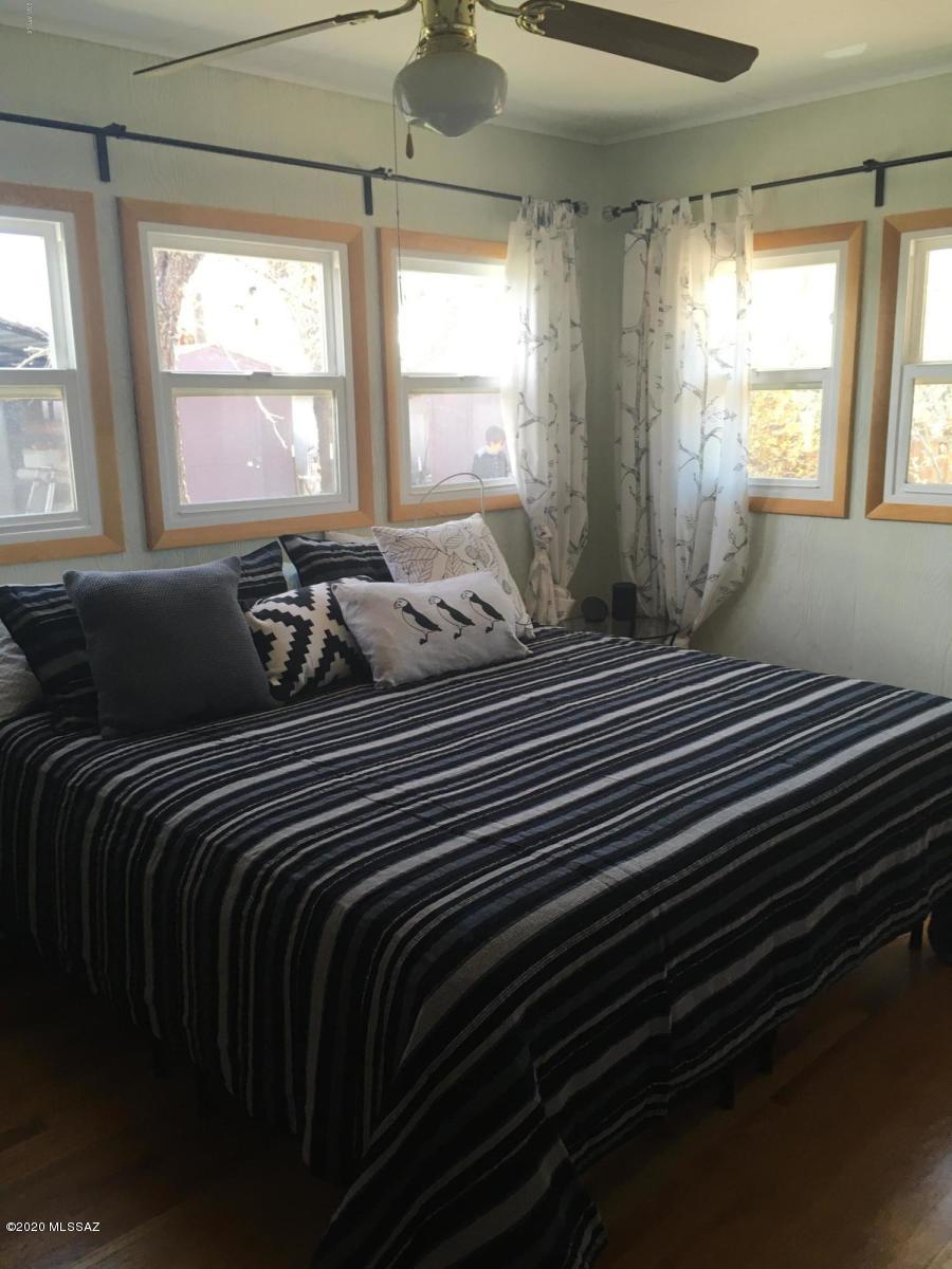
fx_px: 1063
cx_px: 476
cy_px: 634
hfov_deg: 48.2
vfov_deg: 61.7
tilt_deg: -13.5
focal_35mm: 29
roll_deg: +3.2
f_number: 2.2
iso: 32
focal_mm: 4.15
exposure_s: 1/40
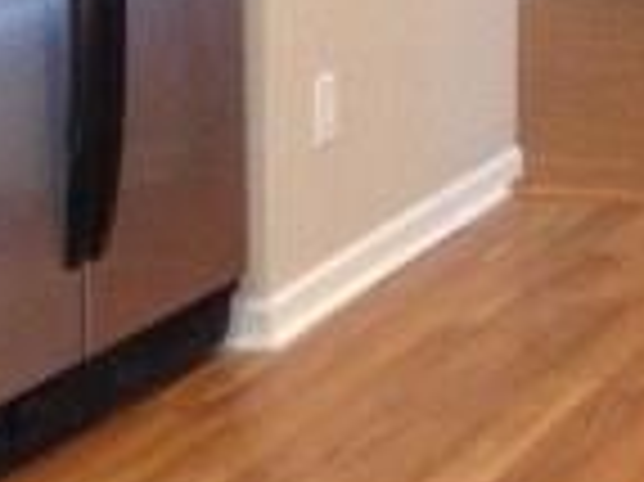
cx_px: 916
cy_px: -315
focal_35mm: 148
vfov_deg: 9.6
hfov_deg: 12.8
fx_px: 2751
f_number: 2.4
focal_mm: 3.3
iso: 200
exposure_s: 1/24
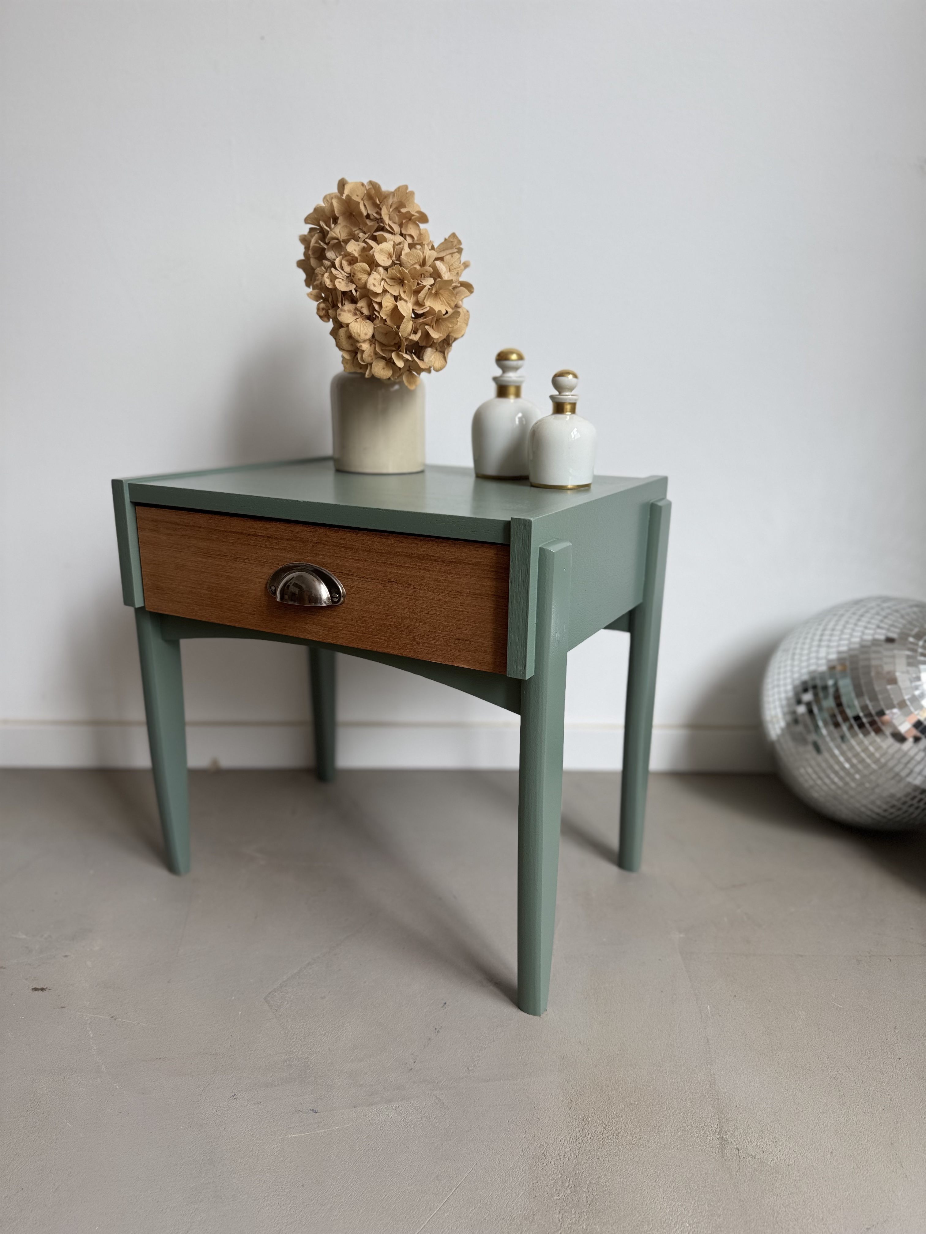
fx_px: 856
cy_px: 617
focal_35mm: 24
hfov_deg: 56.8
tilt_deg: -16.2
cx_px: 463
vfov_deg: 71.6
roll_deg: -1.0
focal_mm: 6.76
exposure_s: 1/121
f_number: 1.78
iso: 80
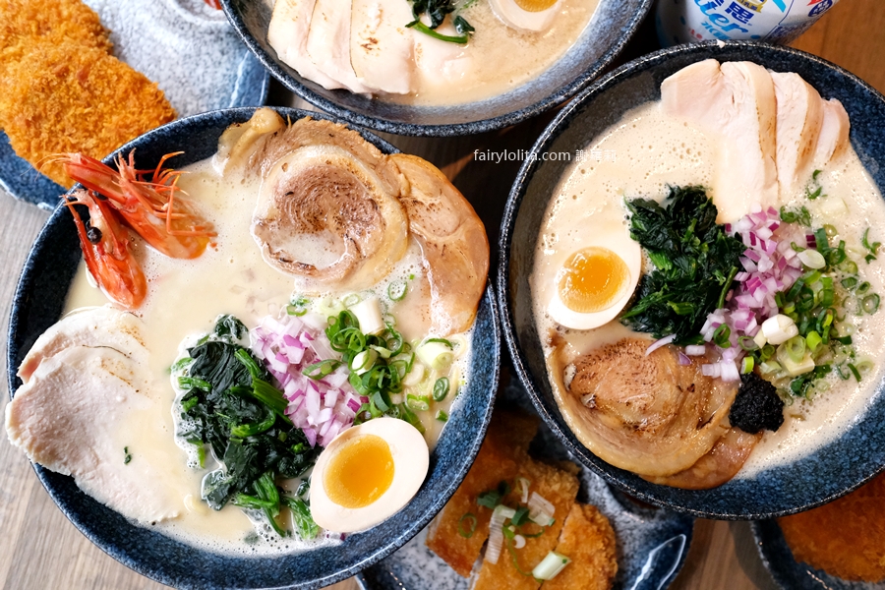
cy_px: 295
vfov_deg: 37.9
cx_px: 442
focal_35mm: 35
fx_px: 860
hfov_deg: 54.4
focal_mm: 23
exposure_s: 1/2900
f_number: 3.6
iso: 4000
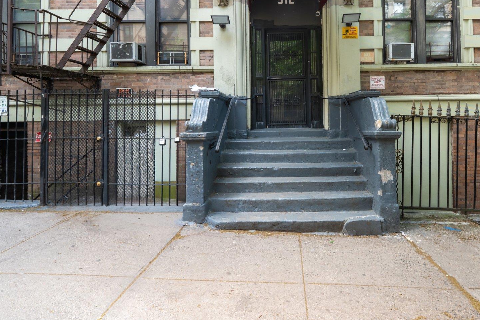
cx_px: 288
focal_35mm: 20
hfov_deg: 83.0
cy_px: 112
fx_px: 267
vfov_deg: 60.7
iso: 1250
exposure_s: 1/125
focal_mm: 14
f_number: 9
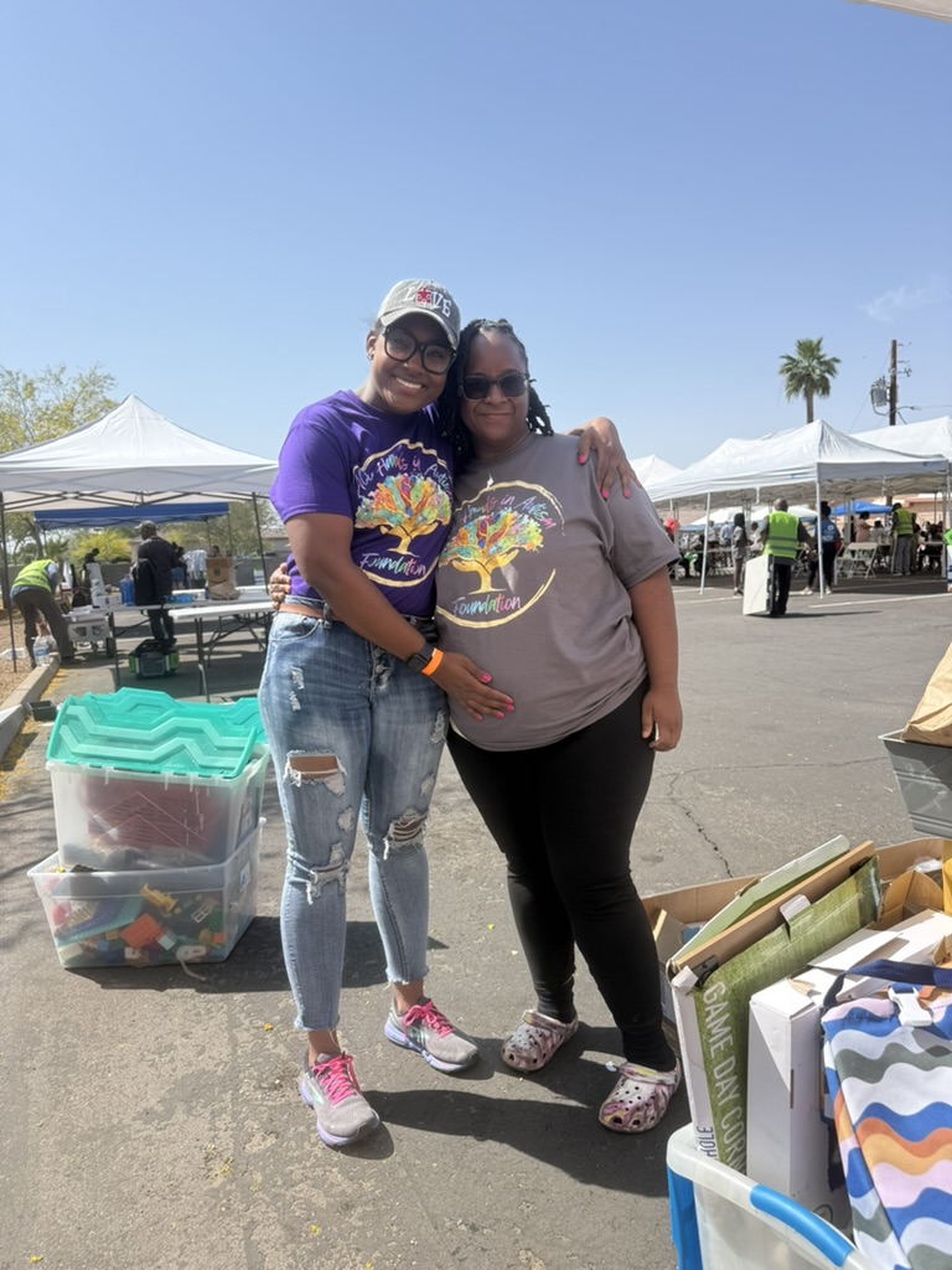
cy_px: 635
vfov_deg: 71.6
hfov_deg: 56.8
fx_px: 880
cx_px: 476
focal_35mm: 24
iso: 80
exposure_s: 1/3425
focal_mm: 6.76
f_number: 1.78
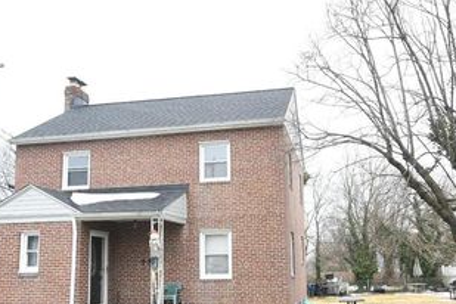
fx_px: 431
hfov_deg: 55.3
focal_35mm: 34
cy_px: 206
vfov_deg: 38.4
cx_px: 276
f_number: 11
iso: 1000
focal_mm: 14
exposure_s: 1/100
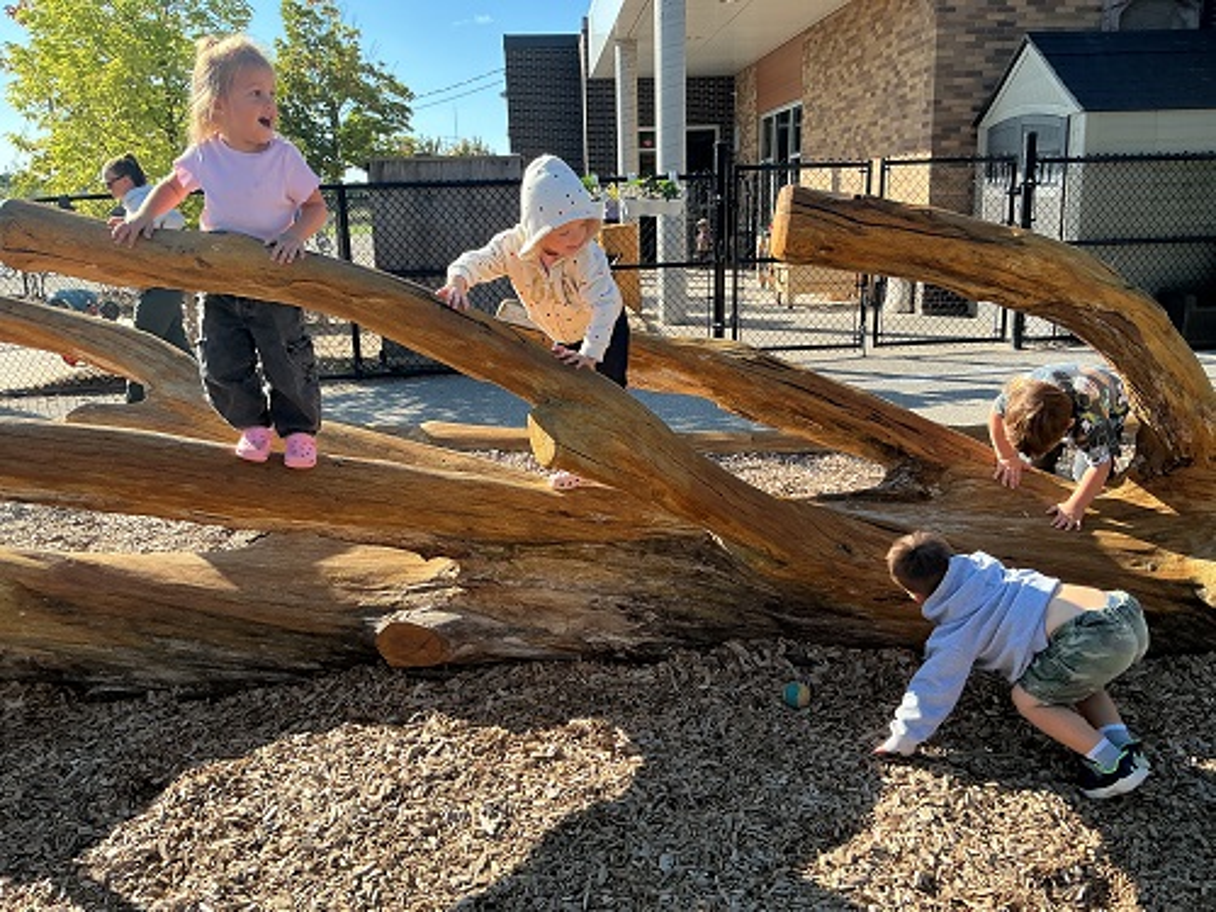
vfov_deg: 48.2
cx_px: 608
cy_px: 456
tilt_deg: -15.0
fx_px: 1019
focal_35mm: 29
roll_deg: +1.9
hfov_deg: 61.7
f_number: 1.8
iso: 25
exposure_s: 1/642
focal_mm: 3
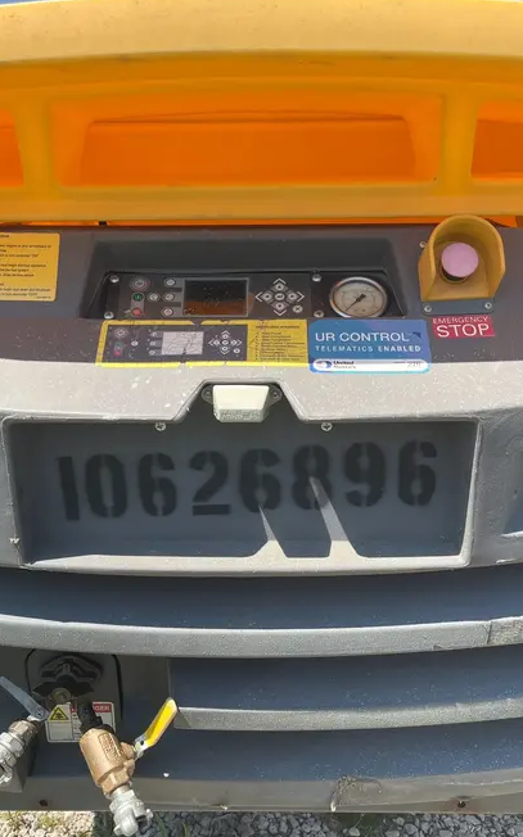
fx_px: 708
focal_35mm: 31
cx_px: 247
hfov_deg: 40.6
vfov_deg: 61.2
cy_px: 433
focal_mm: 5.1
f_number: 1.6
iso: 50
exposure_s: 1/1325
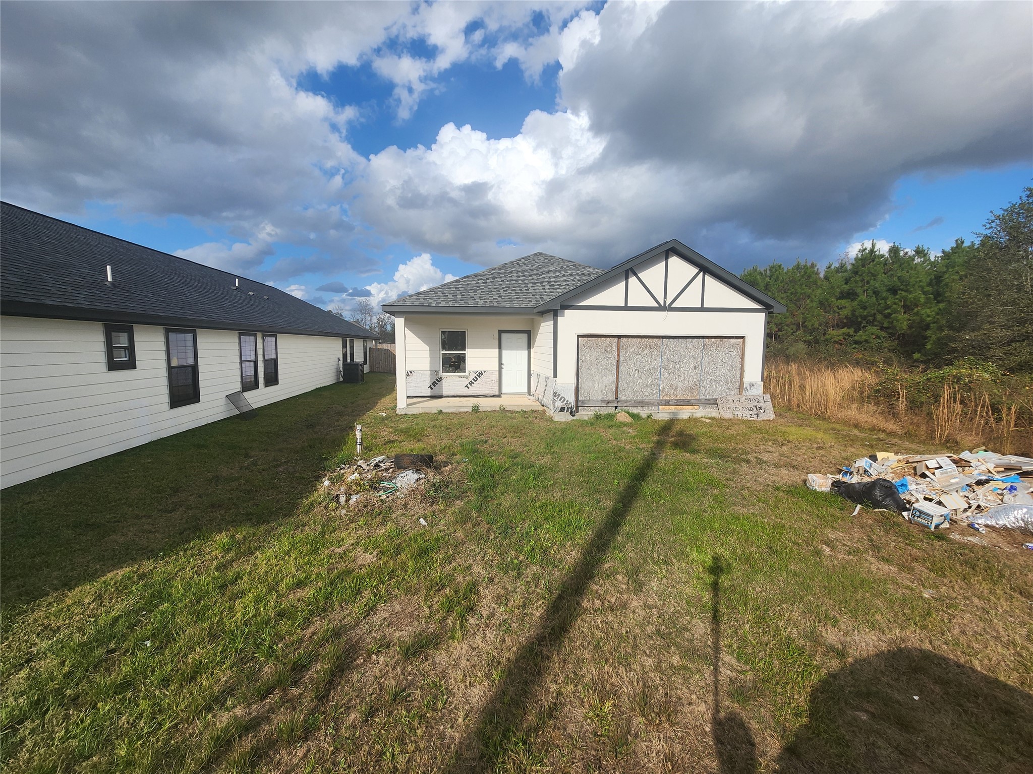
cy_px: 387
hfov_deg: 106.2
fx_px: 388
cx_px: 516
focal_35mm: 13
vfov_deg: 89.9
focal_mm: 2.2
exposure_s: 1/1879
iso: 50
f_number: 2.2
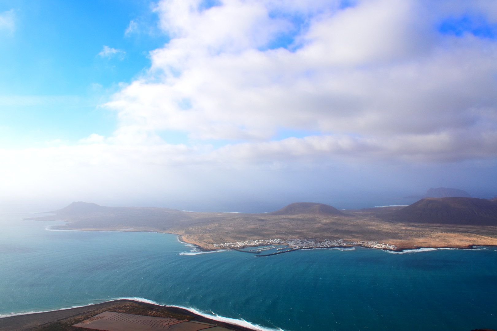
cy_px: 166
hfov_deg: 67.4
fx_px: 373
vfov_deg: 47.9
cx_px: 248
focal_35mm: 27
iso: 200
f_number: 11
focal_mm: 18
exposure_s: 1/500
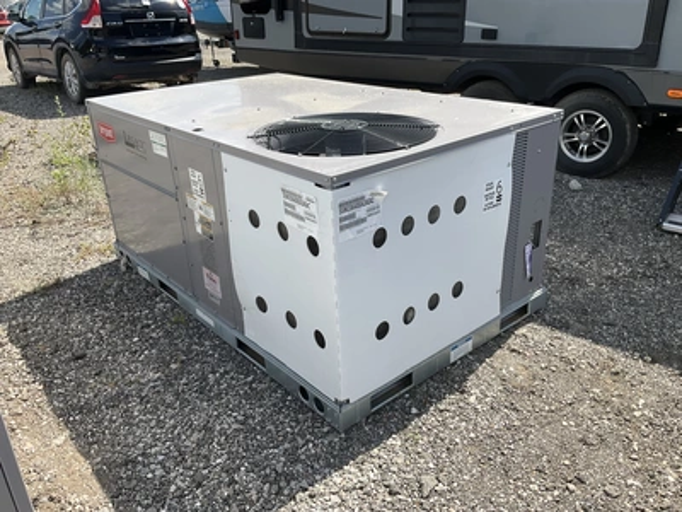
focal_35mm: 29
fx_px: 571
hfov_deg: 61.7
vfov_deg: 48.2
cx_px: 341
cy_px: 256
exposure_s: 1/1377
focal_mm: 3
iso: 25
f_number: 1.8
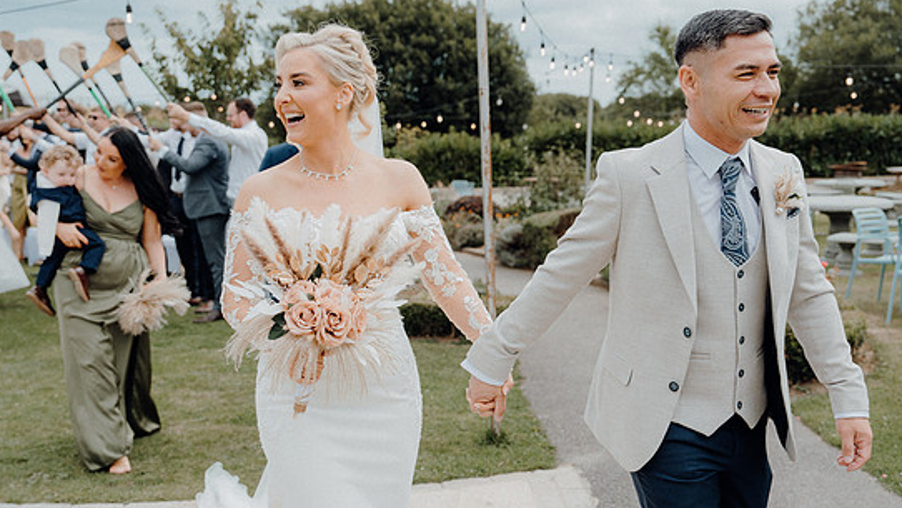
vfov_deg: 28.3
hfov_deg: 48.1
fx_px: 1005
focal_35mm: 42
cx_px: 535
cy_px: 272
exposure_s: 1/640
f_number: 3.5
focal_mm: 31
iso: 125
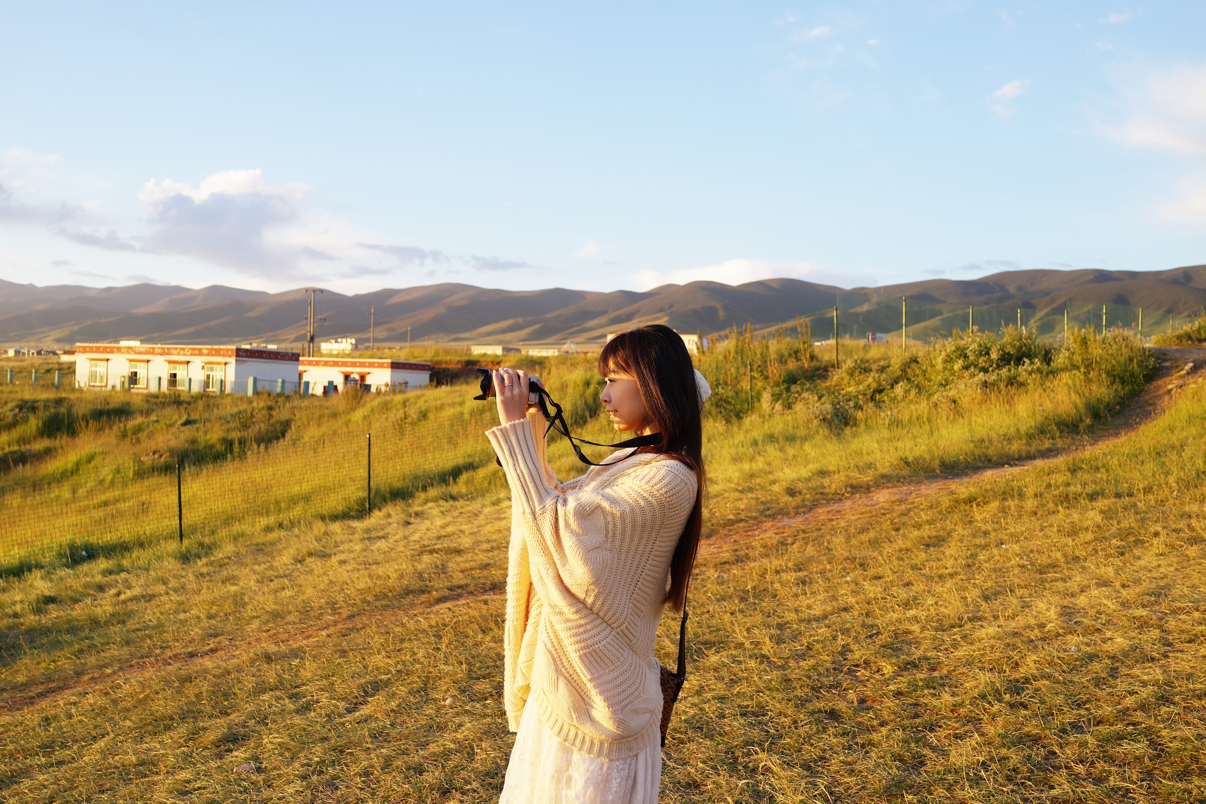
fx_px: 1172
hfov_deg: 54.4
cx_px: 603
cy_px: 402
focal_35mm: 35
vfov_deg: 37.9
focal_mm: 35
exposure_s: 1/125
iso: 100
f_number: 5.6
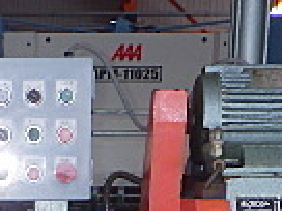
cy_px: 472
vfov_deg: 10.1
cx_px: -19
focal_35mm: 132
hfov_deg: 14.6
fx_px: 1075
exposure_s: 1/125
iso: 250
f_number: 4.2
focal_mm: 5
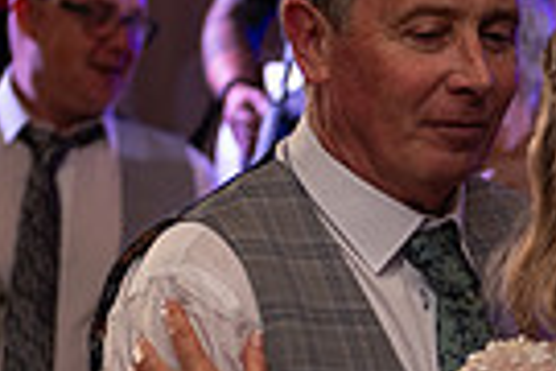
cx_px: 655
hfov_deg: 6.8
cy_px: 484
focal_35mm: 300
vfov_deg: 4.6
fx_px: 4633
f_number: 3.5
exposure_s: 1/160
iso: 500
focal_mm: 70
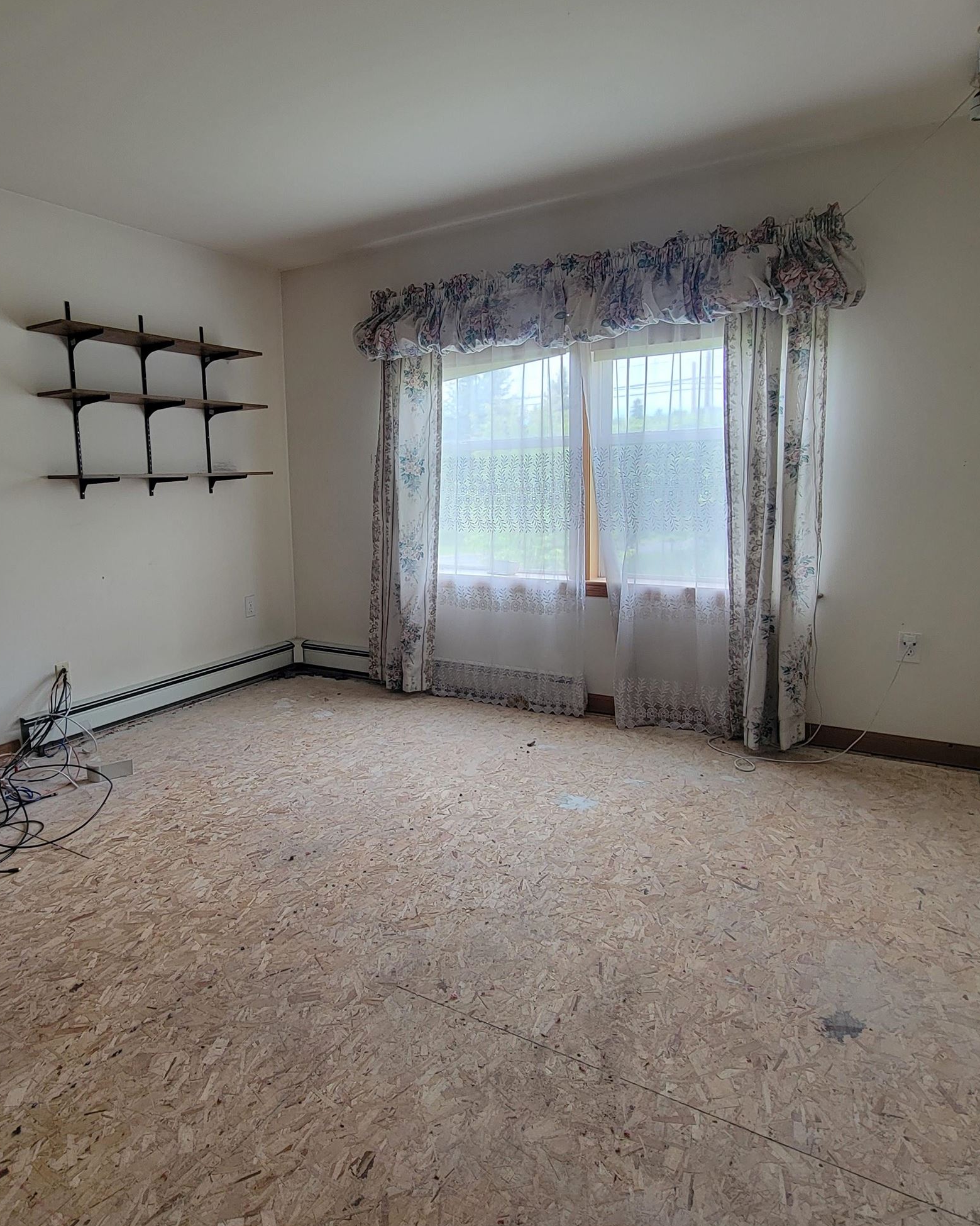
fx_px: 725
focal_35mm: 20
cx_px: 383
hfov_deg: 67.3
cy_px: 570
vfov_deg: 80.3
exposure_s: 1/60
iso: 80
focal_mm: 2.2
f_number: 2.2
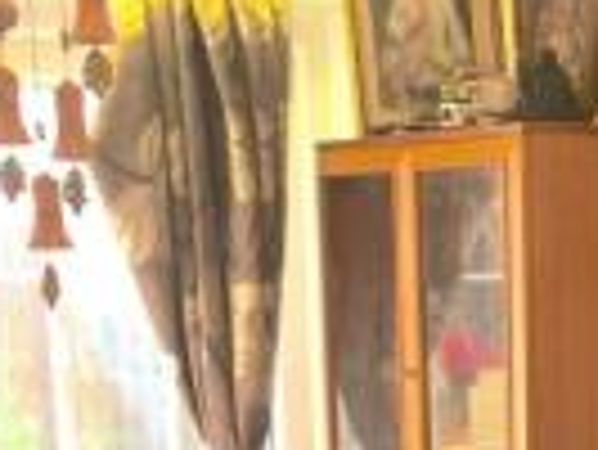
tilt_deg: -14.7
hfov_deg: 15.1
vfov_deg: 10.7
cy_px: 902
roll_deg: +1.0
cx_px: 672
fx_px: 2196
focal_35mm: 127
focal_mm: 4.15
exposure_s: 1/50
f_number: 2.2
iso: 32
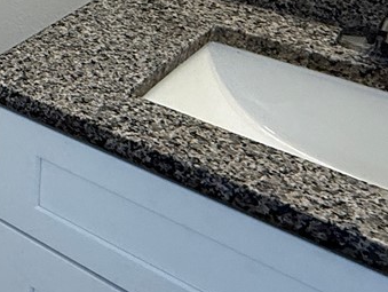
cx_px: -304
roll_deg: +3.2
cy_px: -159
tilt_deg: -11.6
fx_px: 741
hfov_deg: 20.7
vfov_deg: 19.2
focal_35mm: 66
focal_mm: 2.22
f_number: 2.2
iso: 160
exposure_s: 1/120
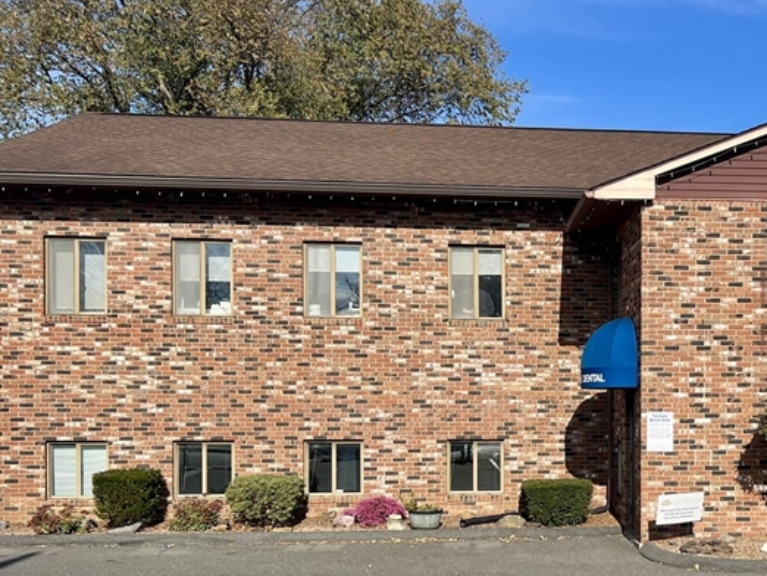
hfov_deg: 36.4
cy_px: 411
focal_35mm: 51
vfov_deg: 28.3
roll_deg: +0.7
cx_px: 598
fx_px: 1131
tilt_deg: -0.6
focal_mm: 5.7
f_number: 1.5
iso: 50
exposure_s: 1/4630
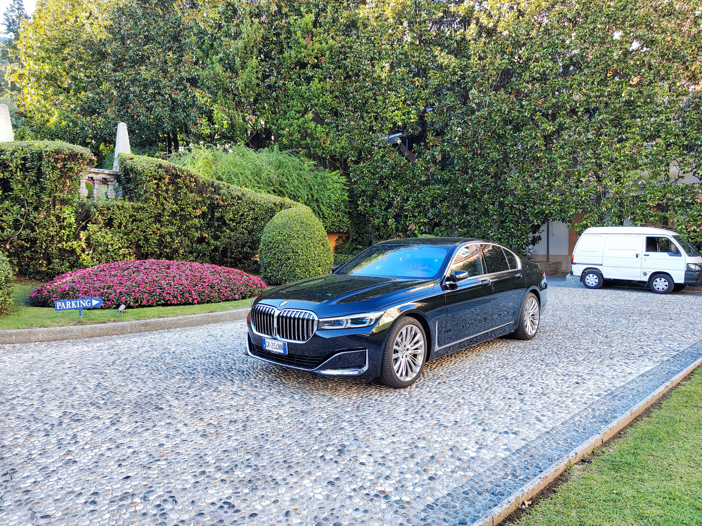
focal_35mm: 24
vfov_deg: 56.8
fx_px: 487
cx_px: 351
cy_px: 263
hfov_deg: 71.6
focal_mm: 5.59
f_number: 1.88
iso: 50
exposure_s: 1/101
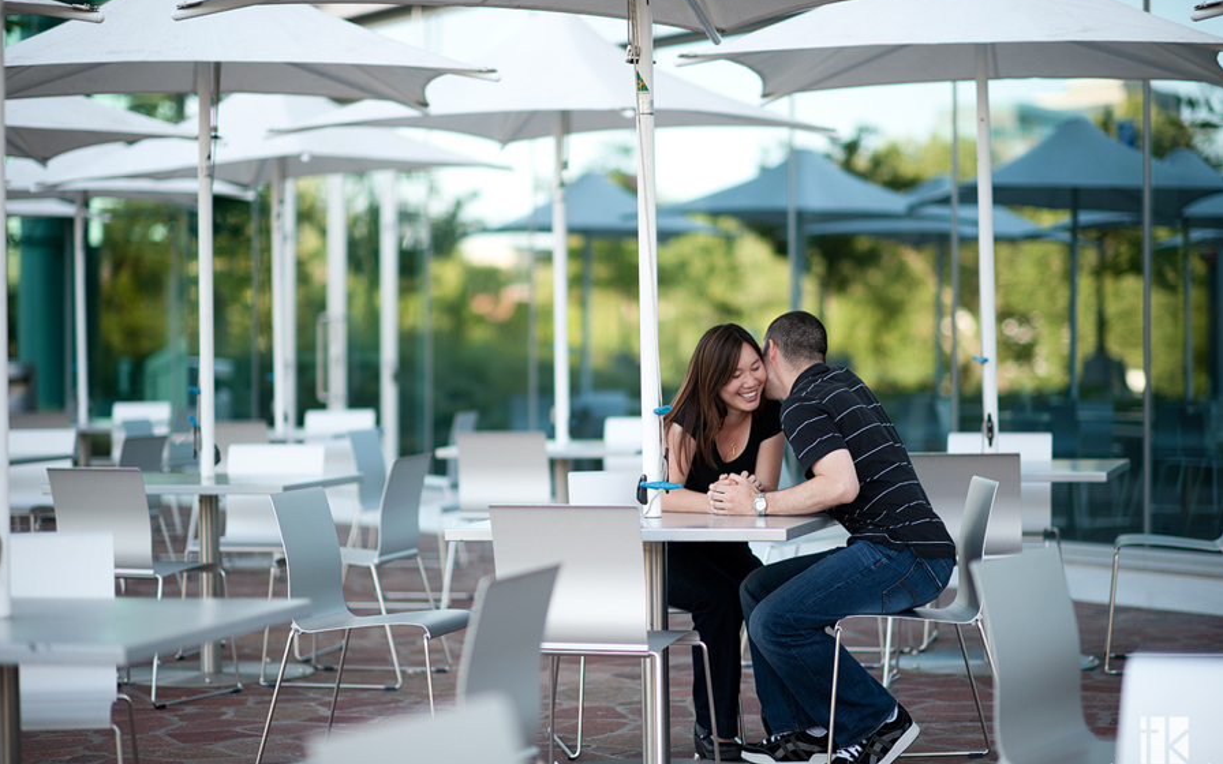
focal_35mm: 87
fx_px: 2900
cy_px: 388
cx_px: 610
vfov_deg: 15.0
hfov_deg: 23.8
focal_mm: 85
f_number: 1.4
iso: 200
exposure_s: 1/1250
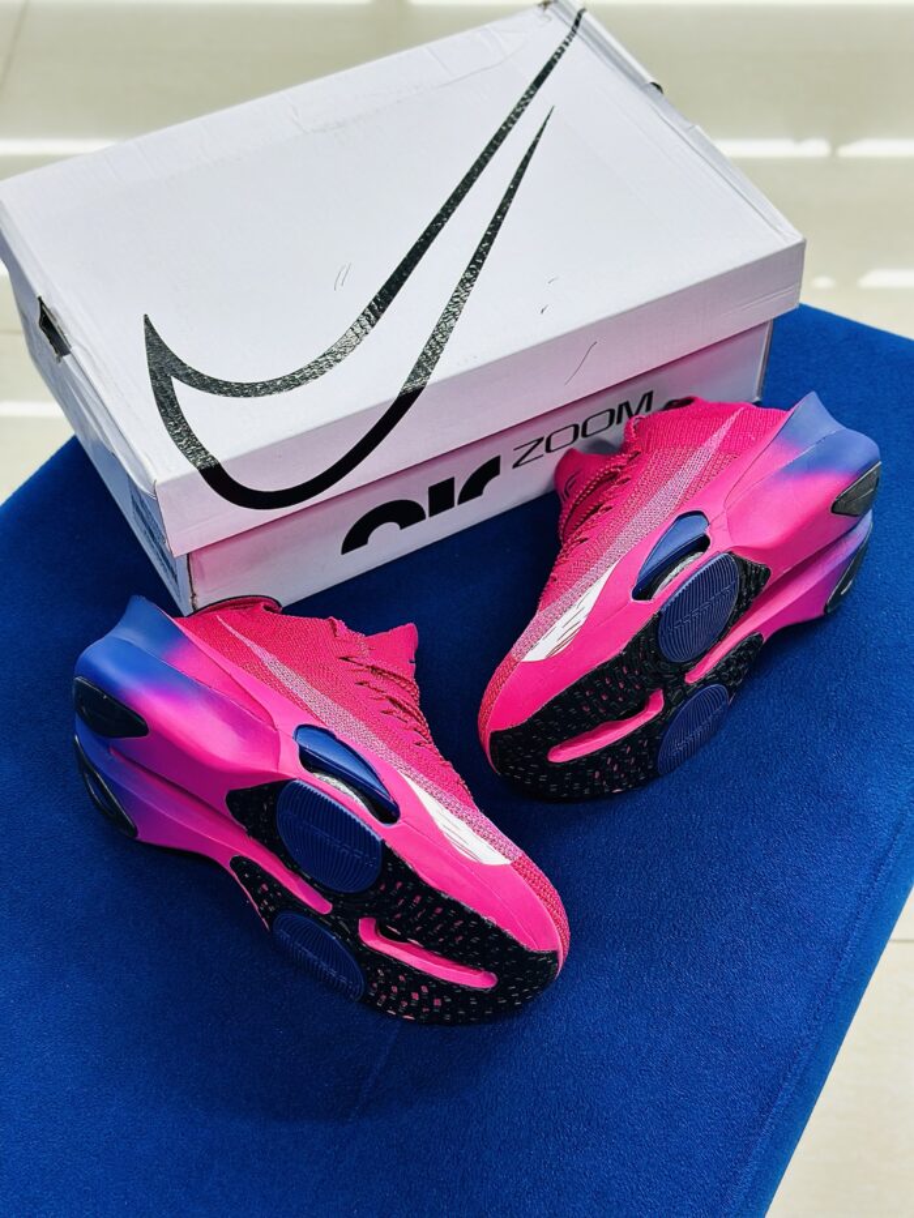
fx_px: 1689
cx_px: 457
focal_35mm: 48
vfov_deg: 39.7
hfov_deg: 30.3
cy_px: 609
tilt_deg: -50.8
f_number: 1.78
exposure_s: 1/100
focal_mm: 6.86
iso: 64
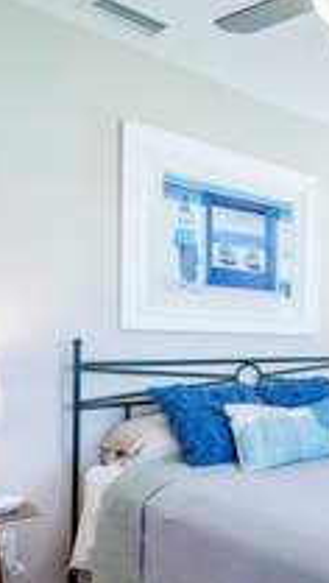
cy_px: 349
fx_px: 557
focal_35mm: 36
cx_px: 432
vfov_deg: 54.9
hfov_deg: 27.3
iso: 200
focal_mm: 15
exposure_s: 1/30
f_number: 8
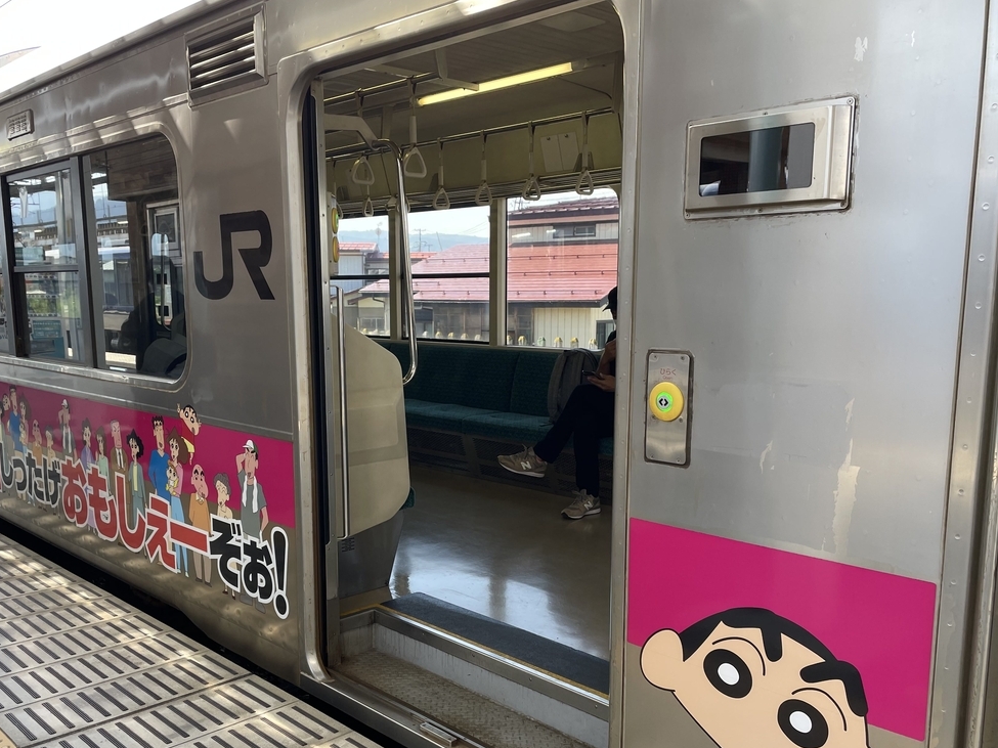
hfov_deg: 56.8
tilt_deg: -8.4
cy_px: 452
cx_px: 461
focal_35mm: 32
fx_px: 922
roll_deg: +0.9
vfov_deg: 43.9
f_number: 1.6
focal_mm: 4.2
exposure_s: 1/195
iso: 32
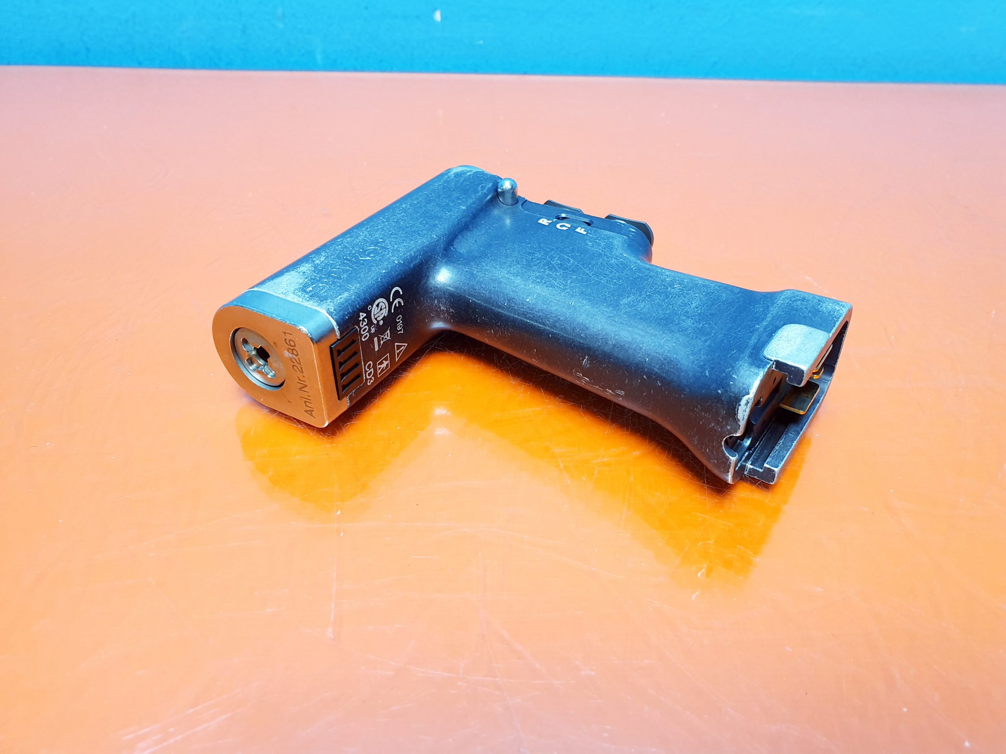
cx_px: 503
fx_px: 756
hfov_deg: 67.3
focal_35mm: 26
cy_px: 377
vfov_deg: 53.1
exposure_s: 1/50
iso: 160
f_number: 2.4
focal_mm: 4.3
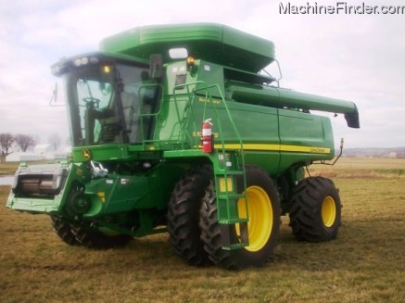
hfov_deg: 47.9
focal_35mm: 39
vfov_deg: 36.8
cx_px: 200
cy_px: 148
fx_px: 456
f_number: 3.9
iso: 80
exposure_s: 1/250
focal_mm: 6.3
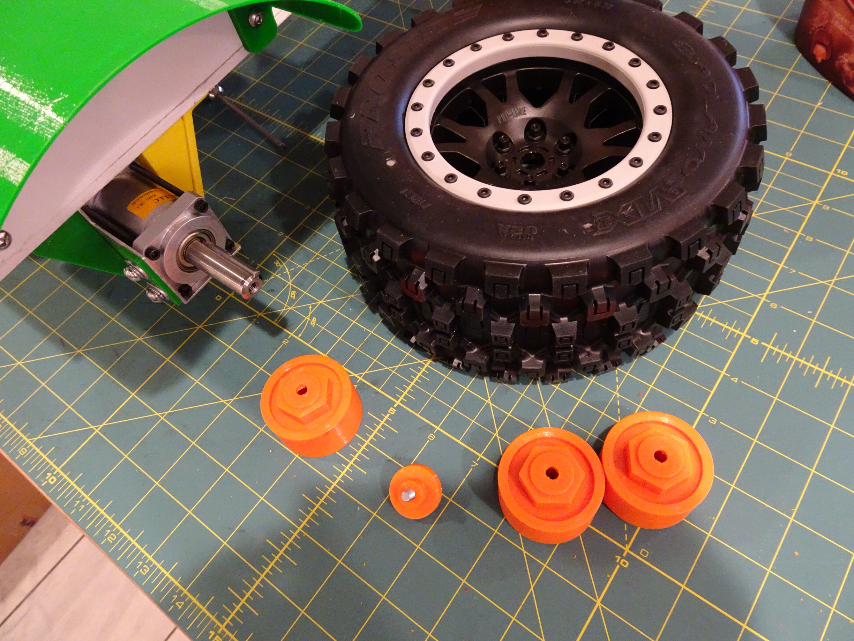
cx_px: 427
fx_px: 592
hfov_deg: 71.6
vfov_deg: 56.8
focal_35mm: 24
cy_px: 320
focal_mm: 4.1
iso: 800
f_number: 3.5
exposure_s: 1/30
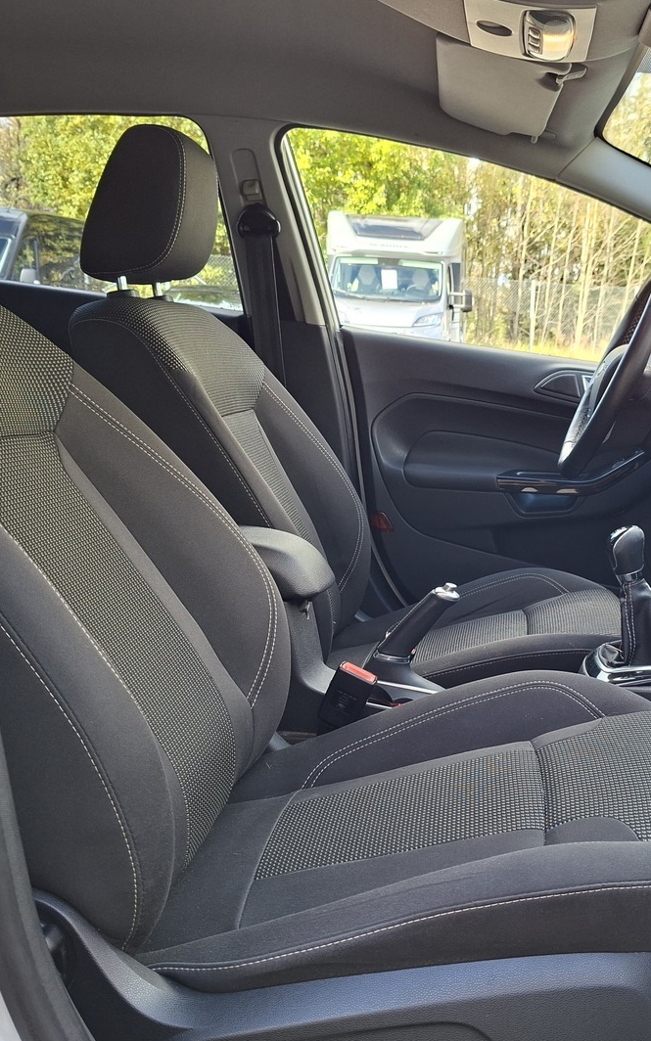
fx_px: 937
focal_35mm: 33
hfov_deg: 37.0
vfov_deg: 58.1
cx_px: 520
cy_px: 525
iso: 64
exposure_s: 1/100
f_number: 1.8
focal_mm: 5.54
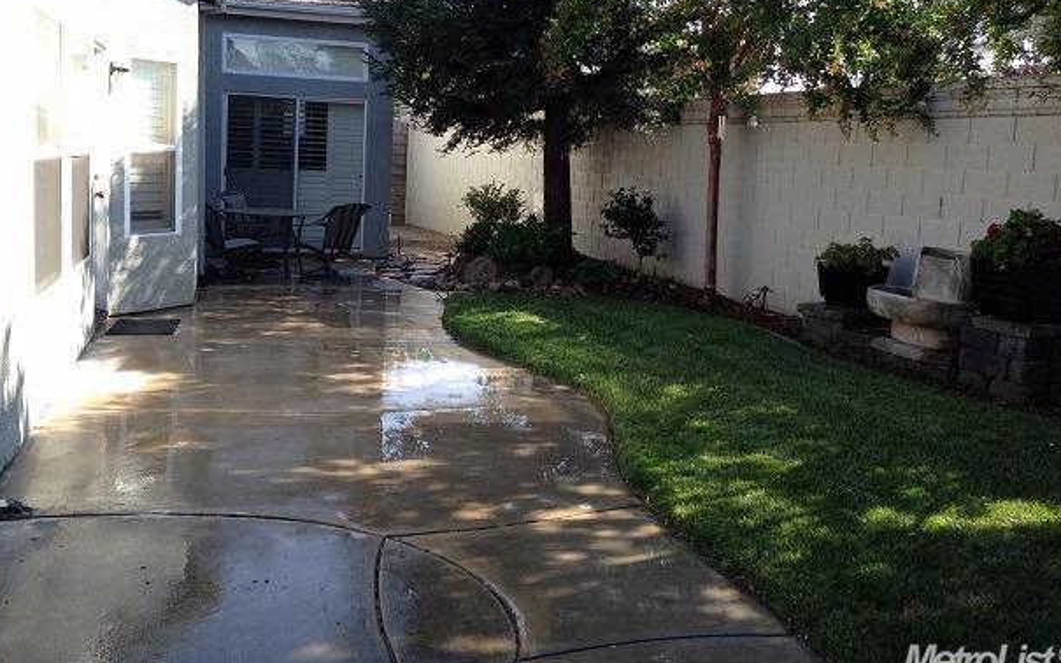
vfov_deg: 34.3
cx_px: 517
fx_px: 1070
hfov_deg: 52.7
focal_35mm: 37
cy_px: 258
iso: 50
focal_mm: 4.13
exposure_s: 1/345
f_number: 2.4
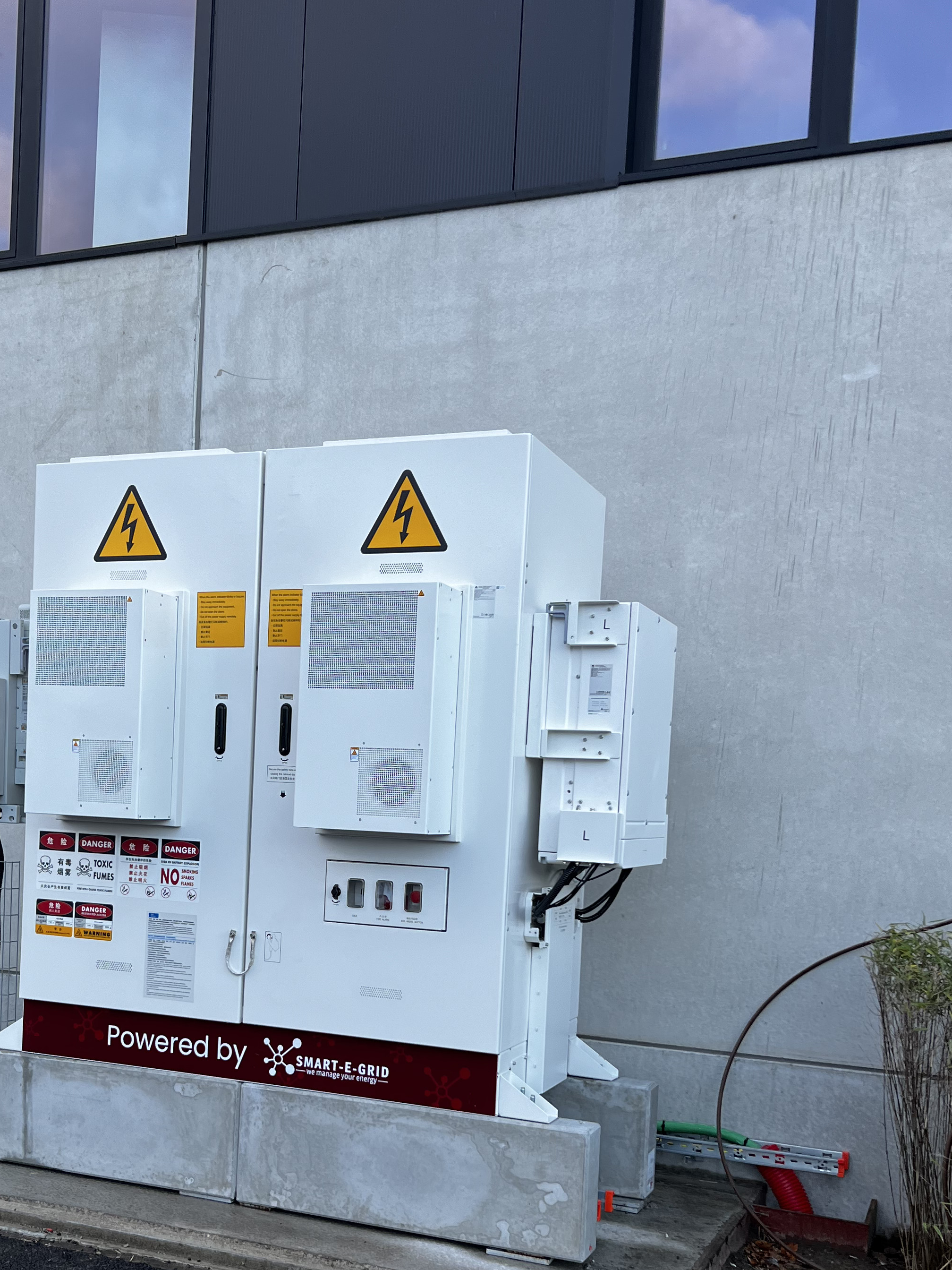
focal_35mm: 39
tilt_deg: -2.1
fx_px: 1430
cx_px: 333
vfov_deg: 47.0
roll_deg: -4.3
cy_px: 860
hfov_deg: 36.5
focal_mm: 5.7
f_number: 1.5
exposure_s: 1/218
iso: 40
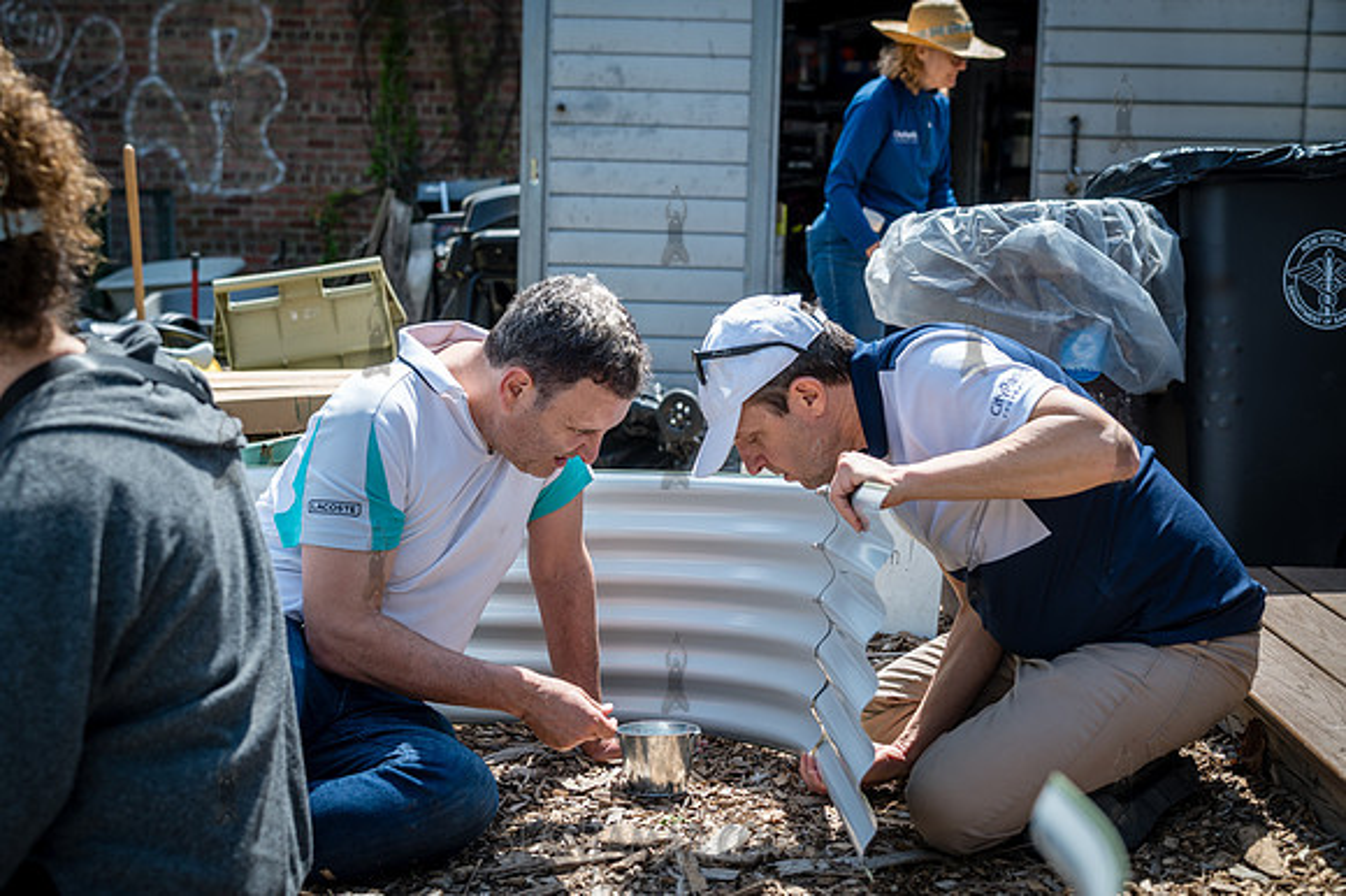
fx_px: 1681
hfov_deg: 43.6
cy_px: 448
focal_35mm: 45
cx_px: 673
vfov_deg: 29.8
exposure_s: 1/640
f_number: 3.5
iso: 100
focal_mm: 45
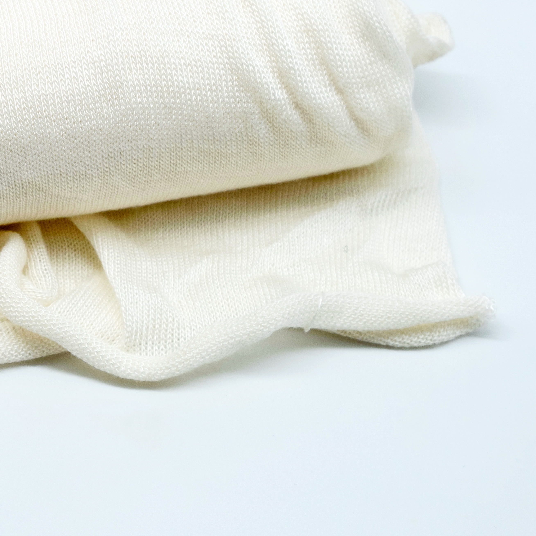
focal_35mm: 95
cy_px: 161
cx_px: 43
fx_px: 1664
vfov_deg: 18.2
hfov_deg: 18.0
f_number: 5.6
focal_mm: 31.5
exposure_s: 1/70
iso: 160
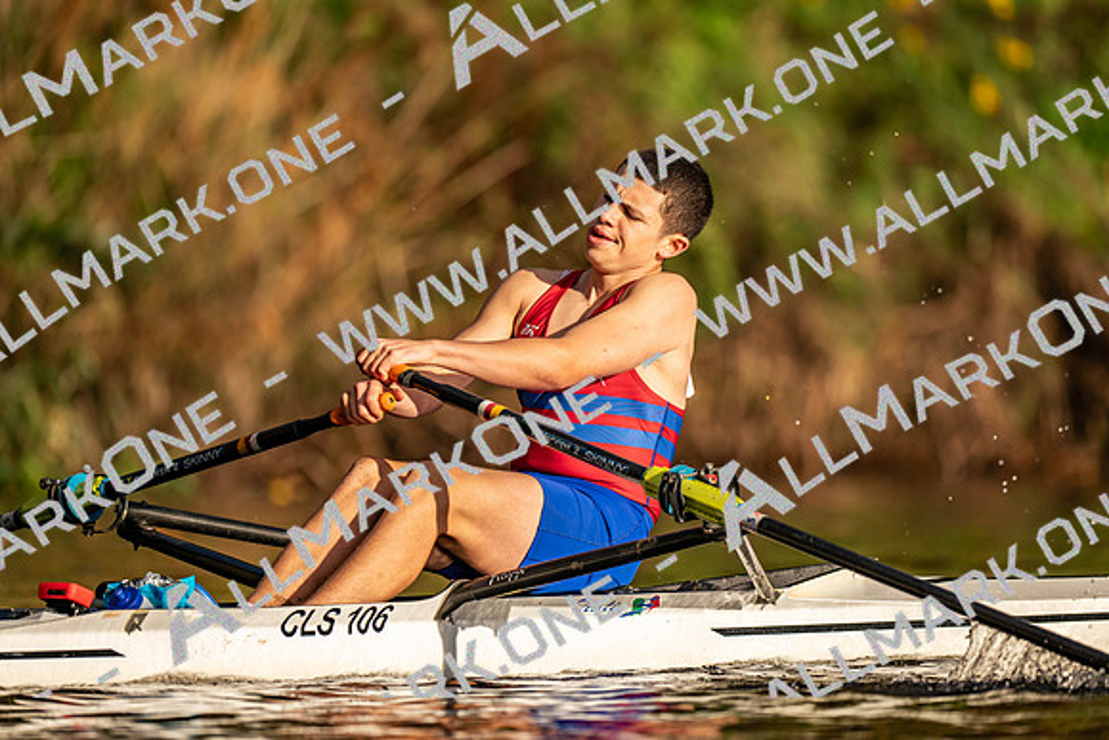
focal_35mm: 600
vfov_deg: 2.3
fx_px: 18487
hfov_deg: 3.4
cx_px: 554
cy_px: 370
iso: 160
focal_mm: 600
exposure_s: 1/2500
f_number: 4
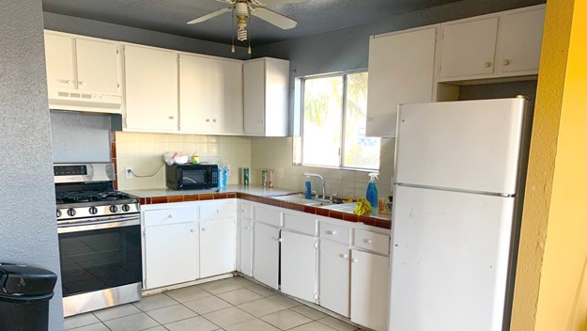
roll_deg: -2.0
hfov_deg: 66.0
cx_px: 296
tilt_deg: -9.4
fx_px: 452
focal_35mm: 29
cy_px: 215
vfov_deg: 39.8
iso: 100
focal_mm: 4.25
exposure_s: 1/97
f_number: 1.8
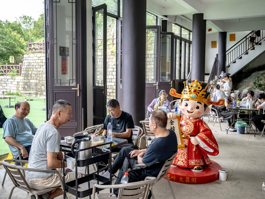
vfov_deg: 39.7
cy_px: 99
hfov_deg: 51.3
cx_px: 143
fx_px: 276
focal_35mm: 36
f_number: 3.2
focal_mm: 33
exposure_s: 1/640
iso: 1600
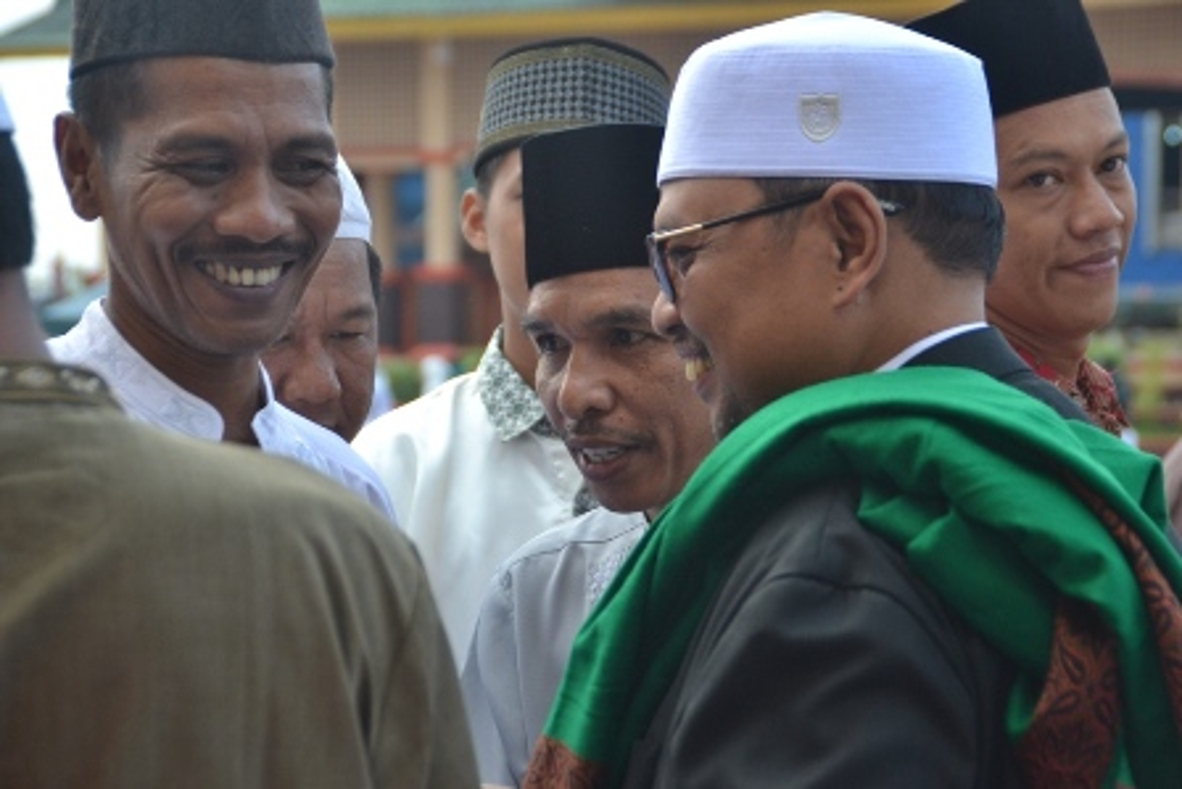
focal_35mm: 120
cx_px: 591
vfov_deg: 11.4
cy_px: 394
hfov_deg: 17.1
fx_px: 3941
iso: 400
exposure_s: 1/320
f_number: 5.6
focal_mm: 80
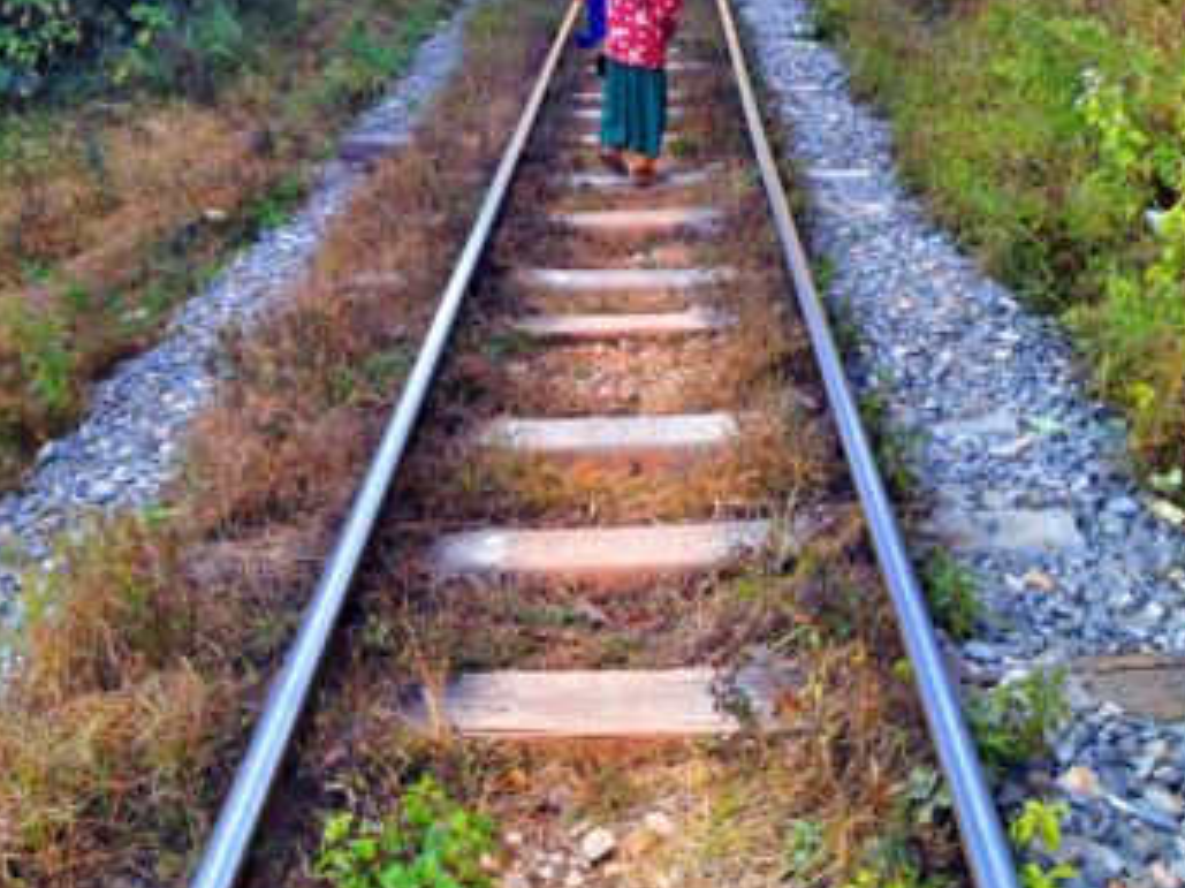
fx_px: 1745
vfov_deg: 28.0
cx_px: 613
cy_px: 193
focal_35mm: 51
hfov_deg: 37.5
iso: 50
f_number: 2.4
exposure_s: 1/168
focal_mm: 4.28
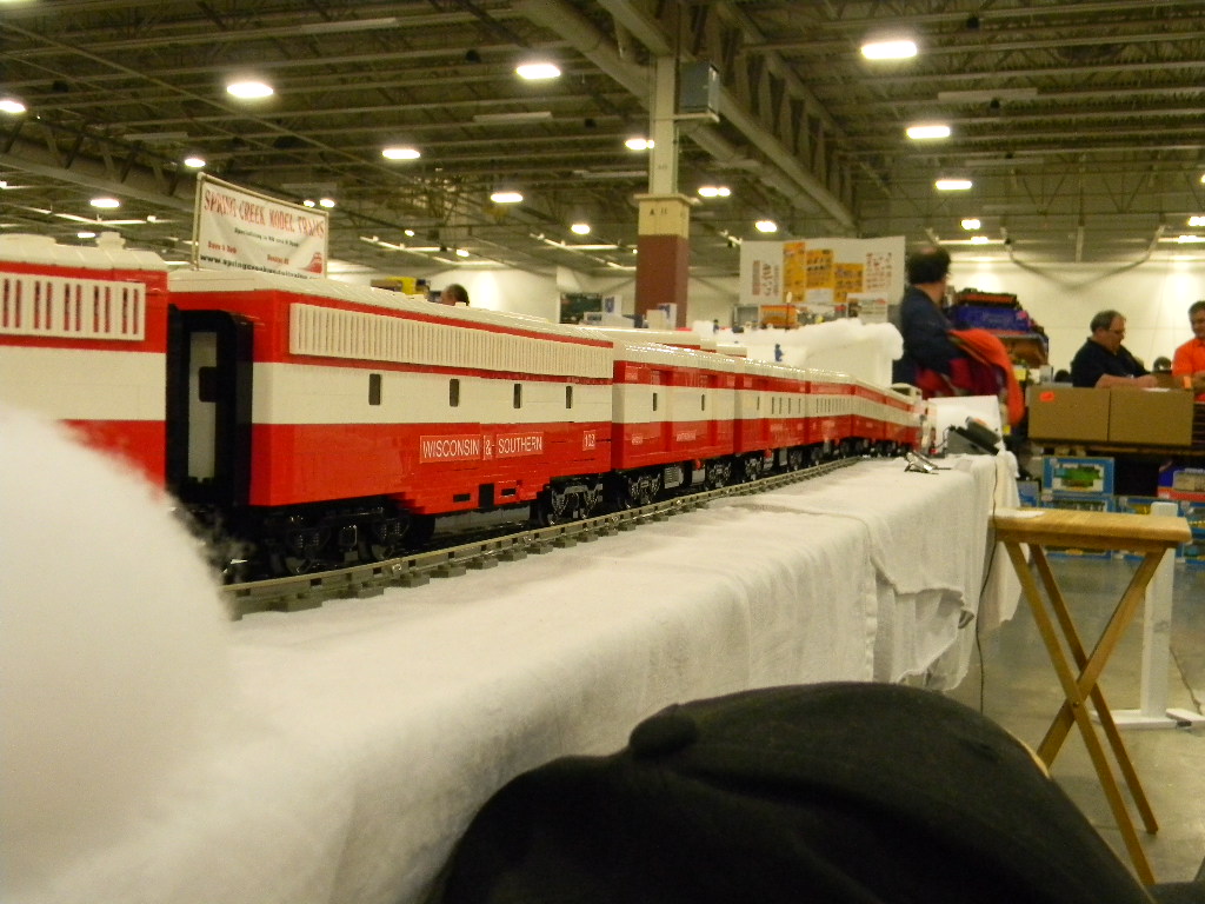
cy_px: 452
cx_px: 602
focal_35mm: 36
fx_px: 1253
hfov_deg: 51.4
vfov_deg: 39.7
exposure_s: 1/33.8
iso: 400
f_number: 3.7
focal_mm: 6.4
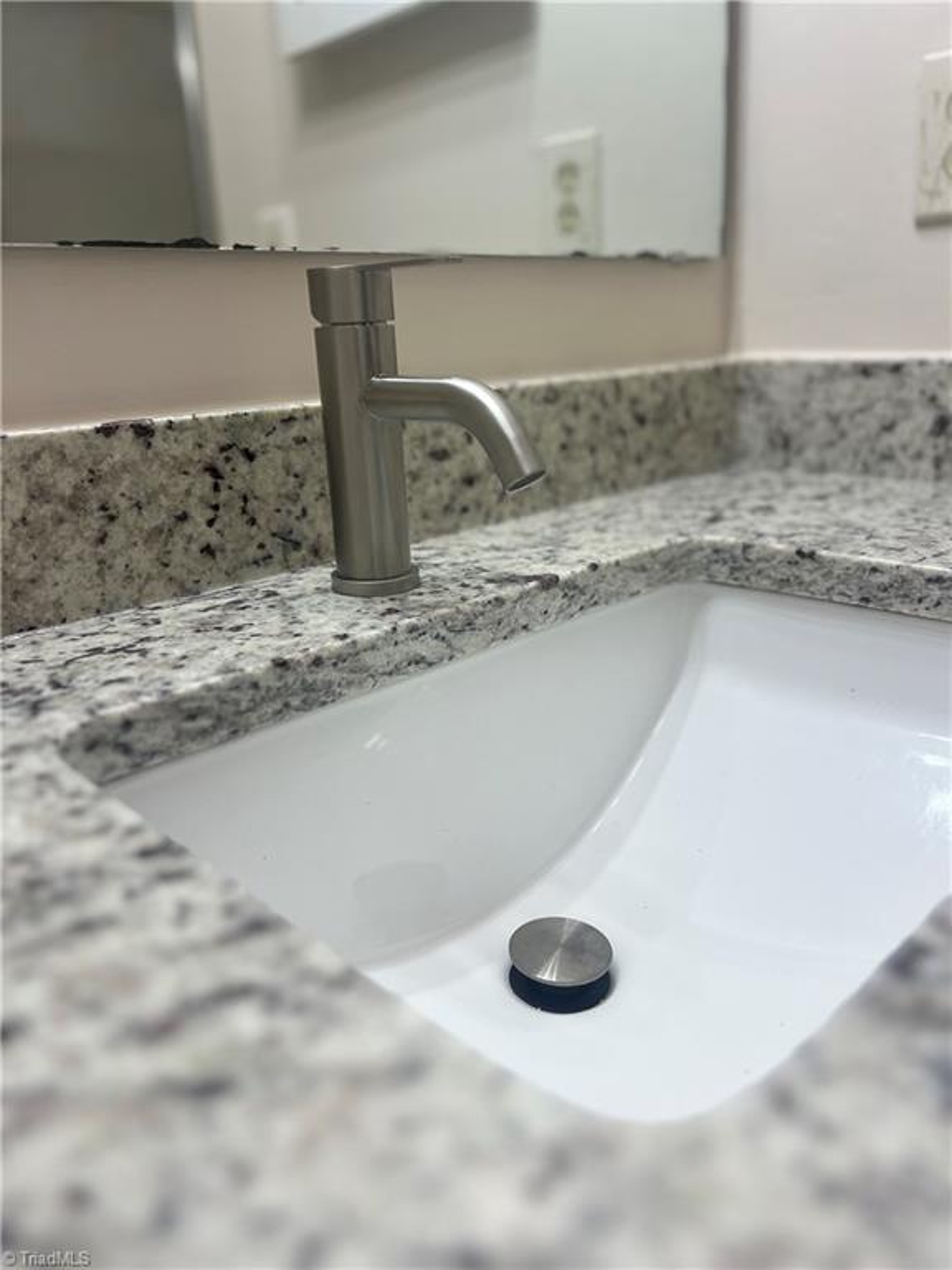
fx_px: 953
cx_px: 476
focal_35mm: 26
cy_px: 635
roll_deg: +3.5
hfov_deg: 53.1
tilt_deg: -17.2
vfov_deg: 67.3
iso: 64
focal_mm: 5.7
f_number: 1.5
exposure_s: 1/120
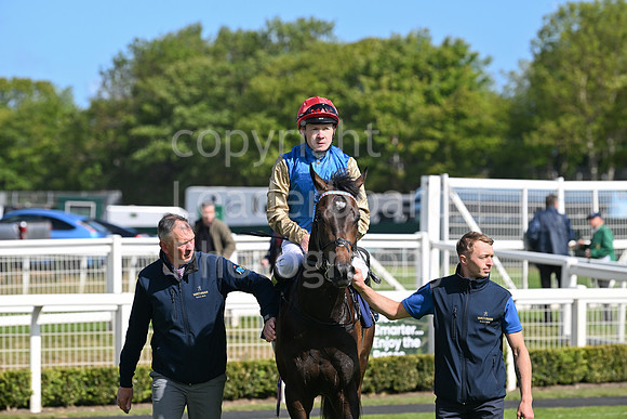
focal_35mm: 200
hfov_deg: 10.3
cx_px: 314
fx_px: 3484
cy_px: 210
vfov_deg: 6.9
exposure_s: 1/2000
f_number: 5.6
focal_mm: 200
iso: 400
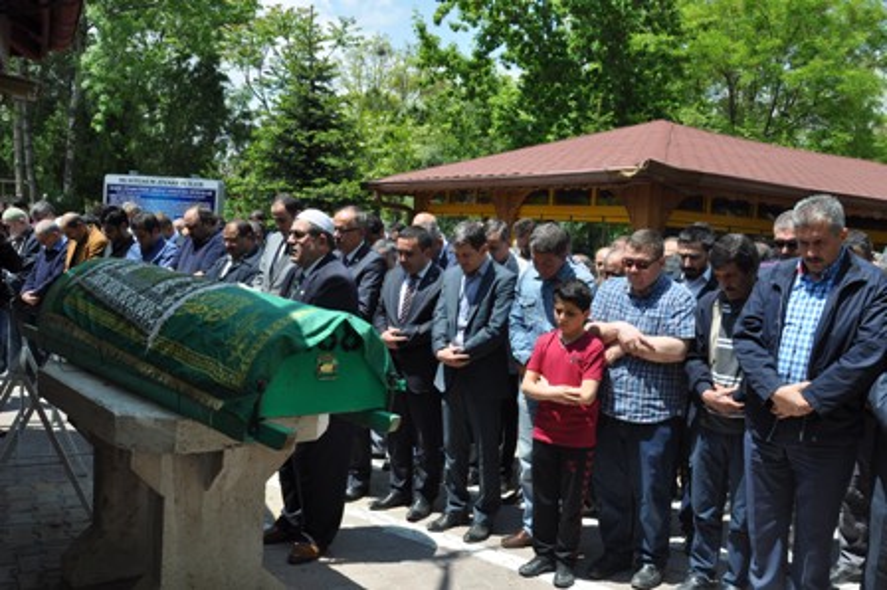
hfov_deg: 57.3
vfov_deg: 39.9
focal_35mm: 33
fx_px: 812
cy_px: 295
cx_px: 444
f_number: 8
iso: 200
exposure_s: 1/250
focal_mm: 22
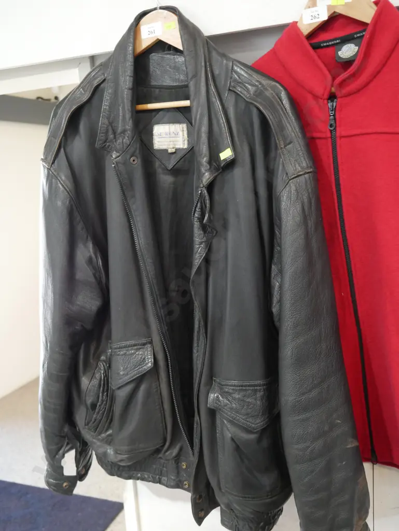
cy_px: 266
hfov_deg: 39.7
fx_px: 553
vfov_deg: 51.3
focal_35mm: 36
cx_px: 200
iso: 2000
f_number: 4
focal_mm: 18
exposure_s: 1/60
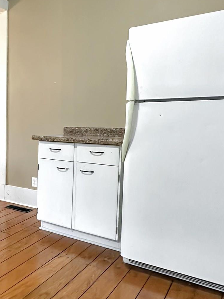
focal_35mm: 32
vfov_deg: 55.1
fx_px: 276
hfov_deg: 39.9
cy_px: 209
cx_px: 11
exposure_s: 1/60
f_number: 2.2
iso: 400
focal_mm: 2.22
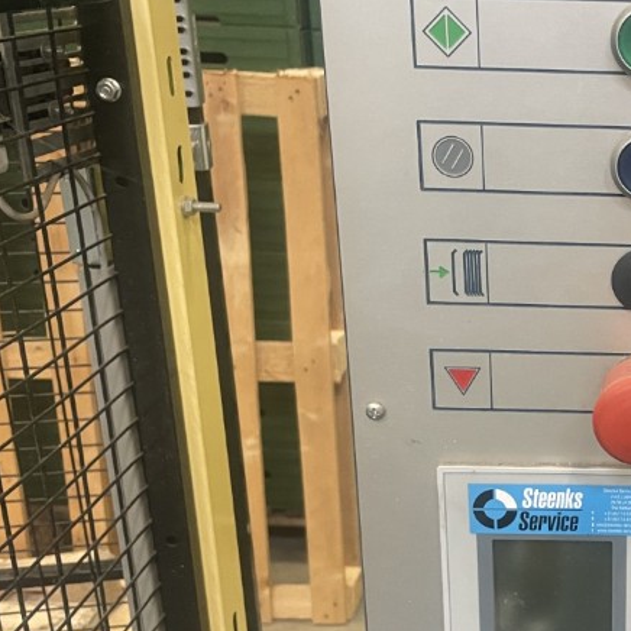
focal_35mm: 54
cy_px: 369
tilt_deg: -20.4
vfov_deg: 31.6
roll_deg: -1.9
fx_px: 1114
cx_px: 670
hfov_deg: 29.0
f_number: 1.6
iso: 320
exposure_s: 1/50
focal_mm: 4.2
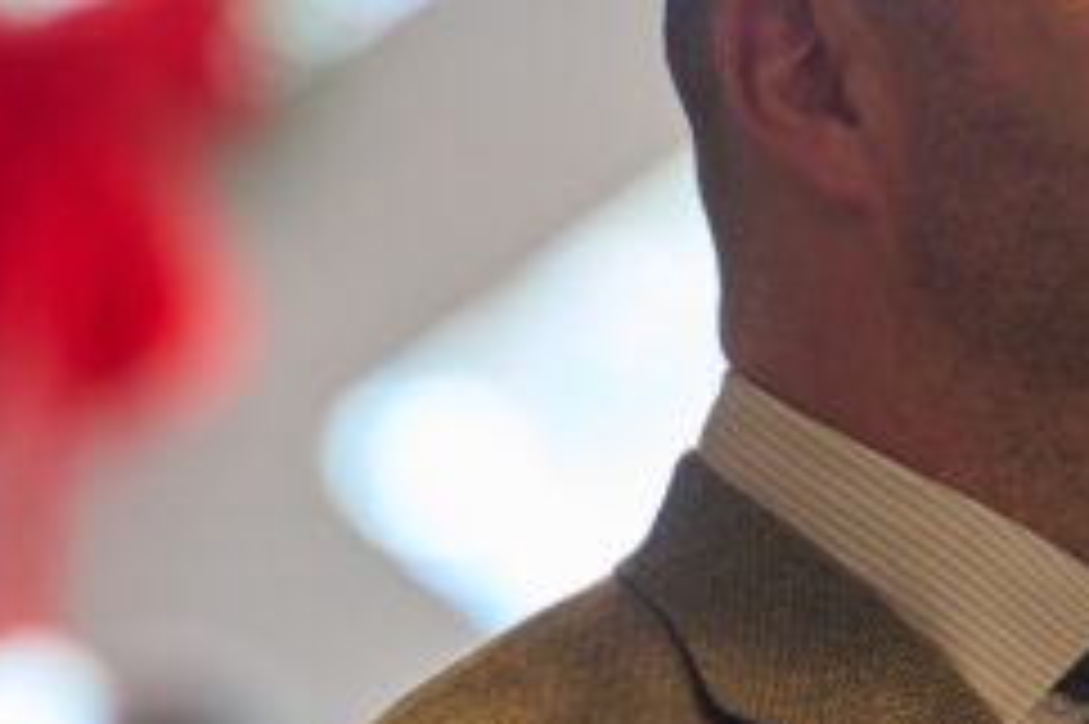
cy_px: 612
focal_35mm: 572
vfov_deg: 2.4
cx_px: 1246
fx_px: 17291
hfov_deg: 3.6
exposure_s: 1/100
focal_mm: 180
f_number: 3.5
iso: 2500
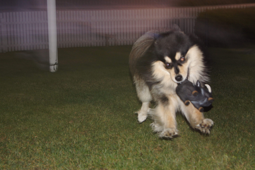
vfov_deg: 16.5
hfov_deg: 24.6
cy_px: 85
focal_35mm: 82
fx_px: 584
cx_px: 128
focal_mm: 55
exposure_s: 1/2
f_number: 5.6
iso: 800
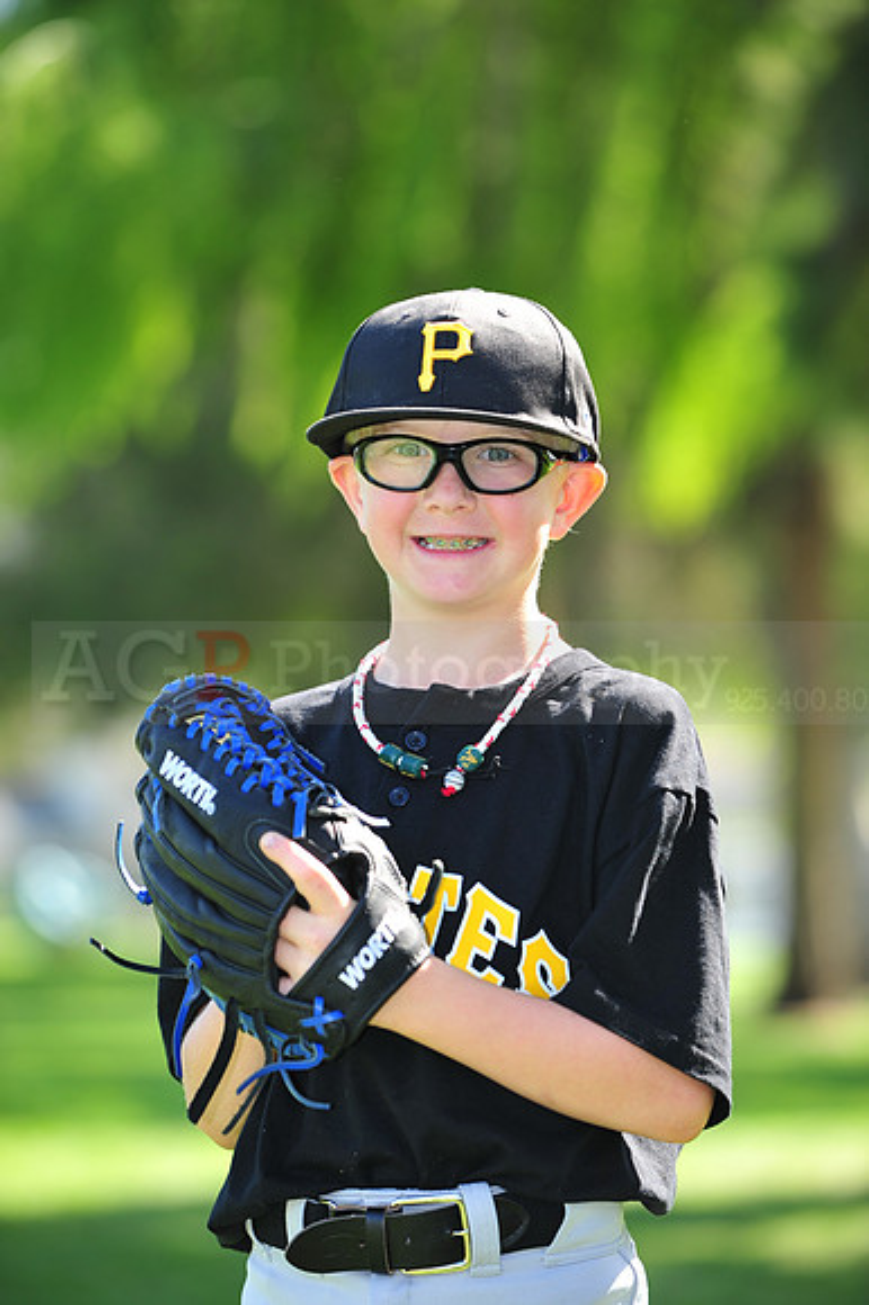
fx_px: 5981
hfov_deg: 8.3
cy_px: 652
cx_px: 434
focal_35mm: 165
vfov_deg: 12.5
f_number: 4.5
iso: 200
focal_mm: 165
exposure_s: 1/320
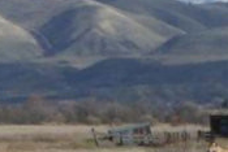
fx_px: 2333
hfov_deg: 5.6
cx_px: 34
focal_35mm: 368
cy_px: 164
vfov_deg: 3.7
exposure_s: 1/1000
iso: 100
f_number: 4.4
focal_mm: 9.8
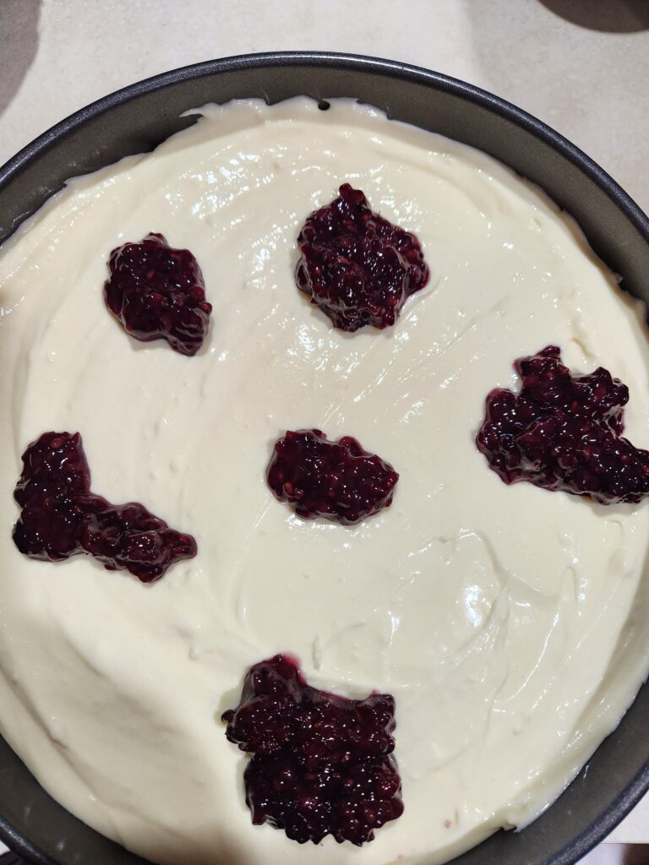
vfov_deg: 73.9
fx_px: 575
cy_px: 432
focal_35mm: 23
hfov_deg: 58.9
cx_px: 324
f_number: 1.8
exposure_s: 1/120
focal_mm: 5.4
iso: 250
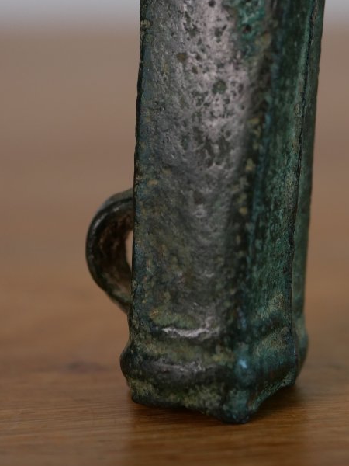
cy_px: 73
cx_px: 260
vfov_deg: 16.3
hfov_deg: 12.3
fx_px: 1613
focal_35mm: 120
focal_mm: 30
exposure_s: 1/60
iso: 400
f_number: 2.8
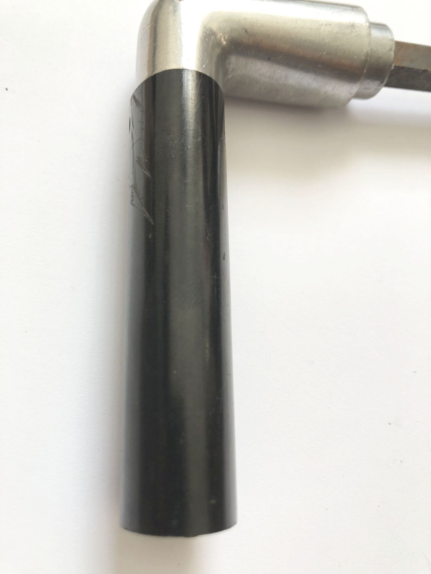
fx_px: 465
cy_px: 287
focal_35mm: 28
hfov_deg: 49.8
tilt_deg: -70.5
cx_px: 216
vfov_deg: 63.4
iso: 25
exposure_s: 1/40
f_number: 1.8
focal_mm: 3.99
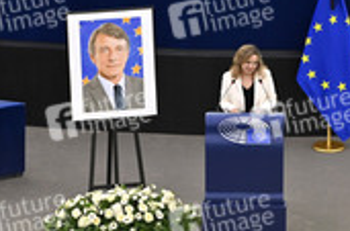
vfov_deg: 3.8
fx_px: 3461
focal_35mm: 357
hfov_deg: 5.8
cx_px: 249
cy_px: 65
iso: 1000
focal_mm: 135
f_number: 2.8
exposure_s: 1/400
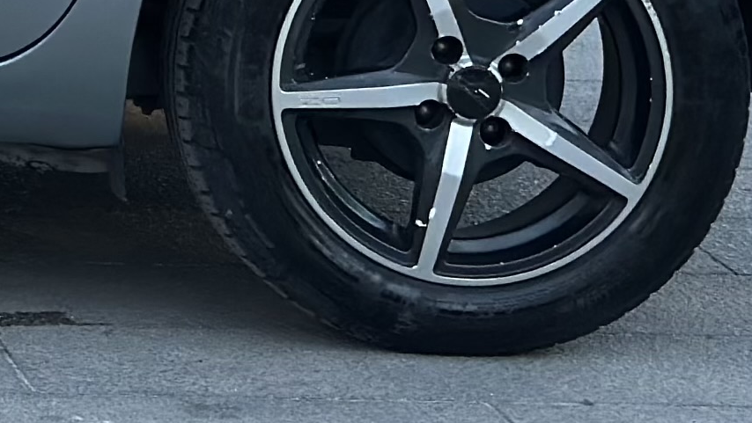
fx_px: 4807
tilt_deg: -3.9
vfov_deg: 4.9
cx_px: -762
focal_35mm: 241
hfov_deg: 8.5
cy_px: -550
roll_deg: -1.2
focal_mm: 6.86
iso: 80
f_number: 1.78
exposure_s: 1/1145
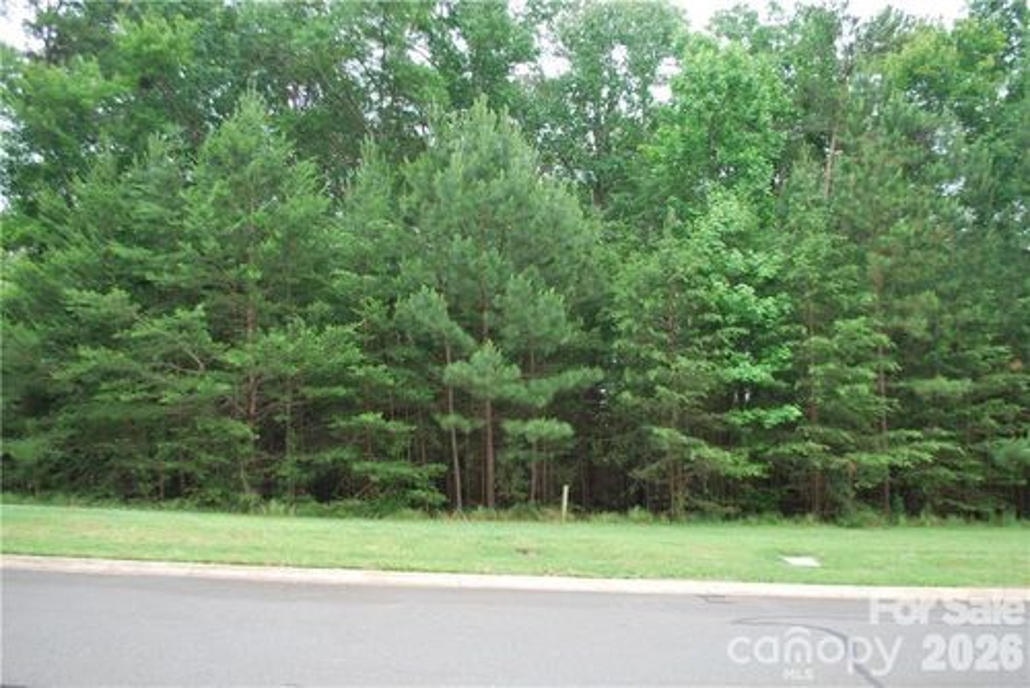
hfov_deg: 61.9
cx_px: 515
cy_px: 344
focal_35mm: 30
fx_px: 859
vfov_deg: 43.7
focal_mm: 20
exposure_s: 1/60
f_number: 4
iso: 100
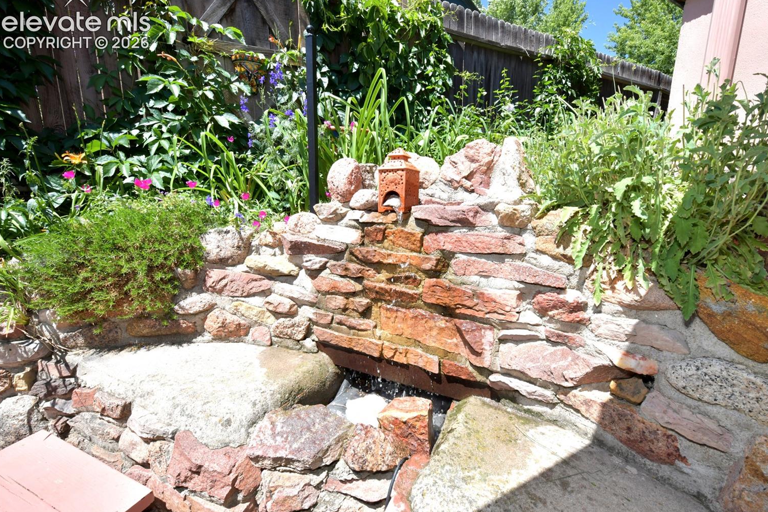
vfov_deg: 77.3
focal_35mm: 15
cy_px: 252
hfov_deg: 100.3
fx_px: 320
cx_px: 405
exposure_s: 1/250
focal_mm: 14
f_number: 14
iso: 400
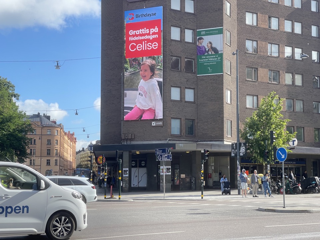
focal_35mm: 64
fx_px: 592
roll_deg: -0.1
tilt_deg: +4.1
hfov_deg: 30.3
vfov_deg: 22.9
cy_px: 120
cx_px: 160
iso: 20
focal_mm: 7.5
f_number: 2.2
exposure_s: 1/608
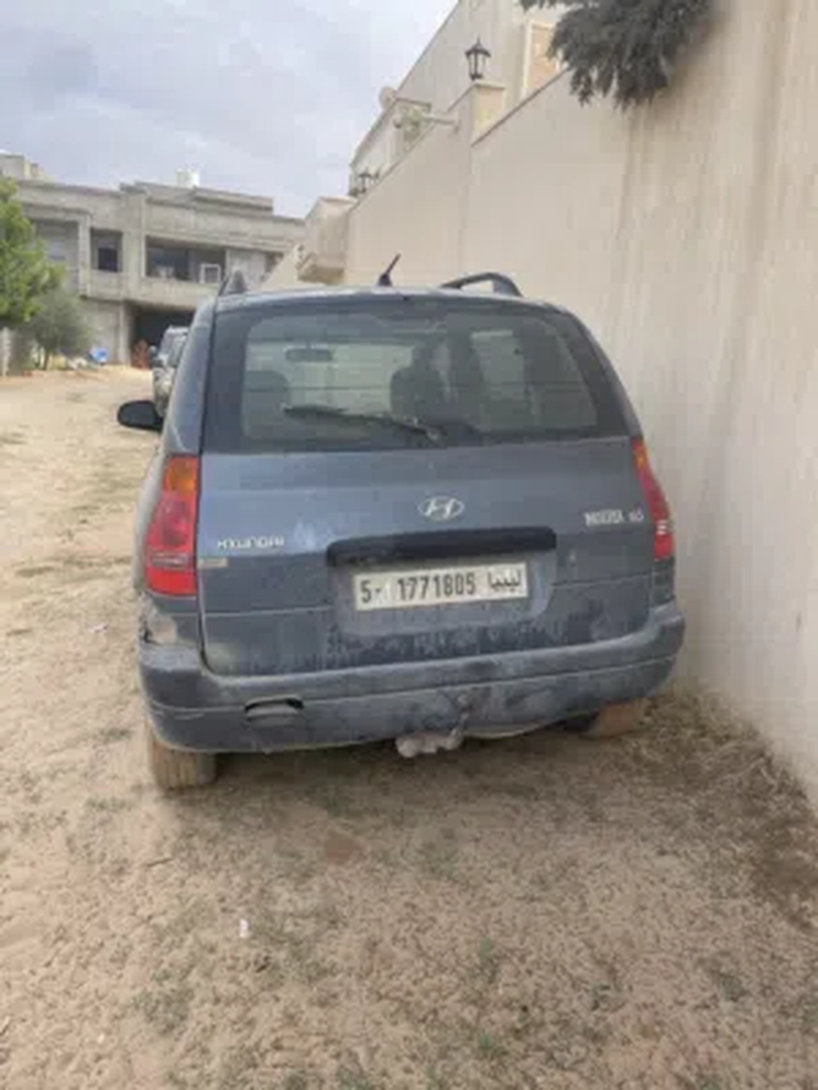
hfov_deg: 54.9
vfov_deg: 69.4
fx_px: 788
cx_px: 409
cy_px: 545
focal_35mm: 25
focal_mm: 5.1
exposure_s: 1/587
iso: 32
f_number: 1.6
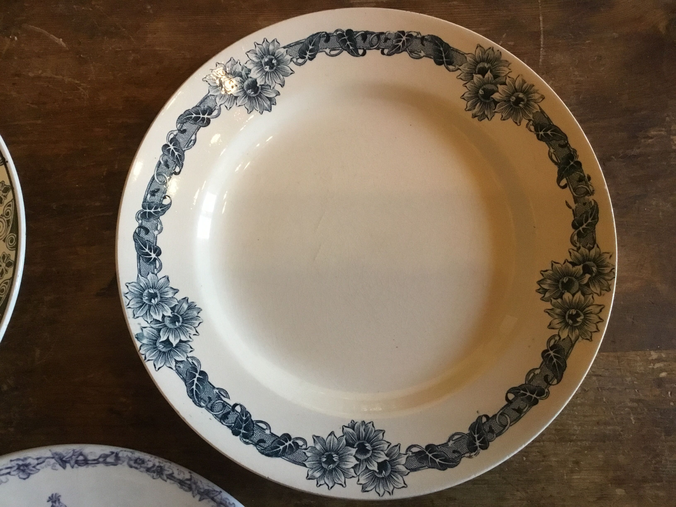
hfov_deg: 58.4
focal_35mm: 31
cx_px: 338
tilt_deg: -79.5
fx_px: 605
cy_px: 254
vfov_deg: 45.4
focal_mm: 3.3
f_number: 2.4
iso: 200
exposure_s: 1/25
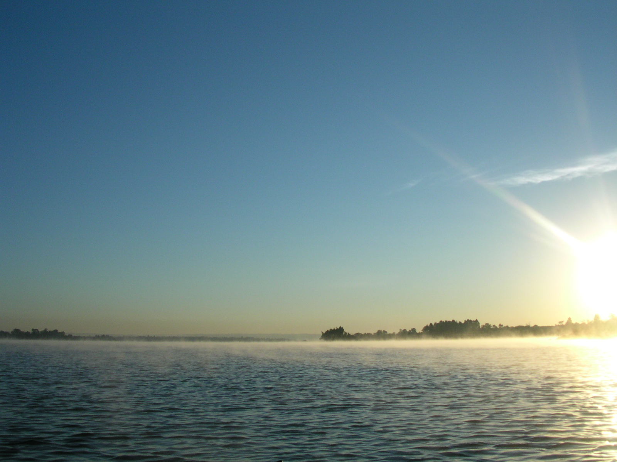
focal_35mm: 37
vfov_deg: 38.7
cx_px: 308
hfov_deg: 50.1
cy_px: 231
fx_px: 659
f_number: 4.5
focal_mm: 5.6
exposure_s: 1/671
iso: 100
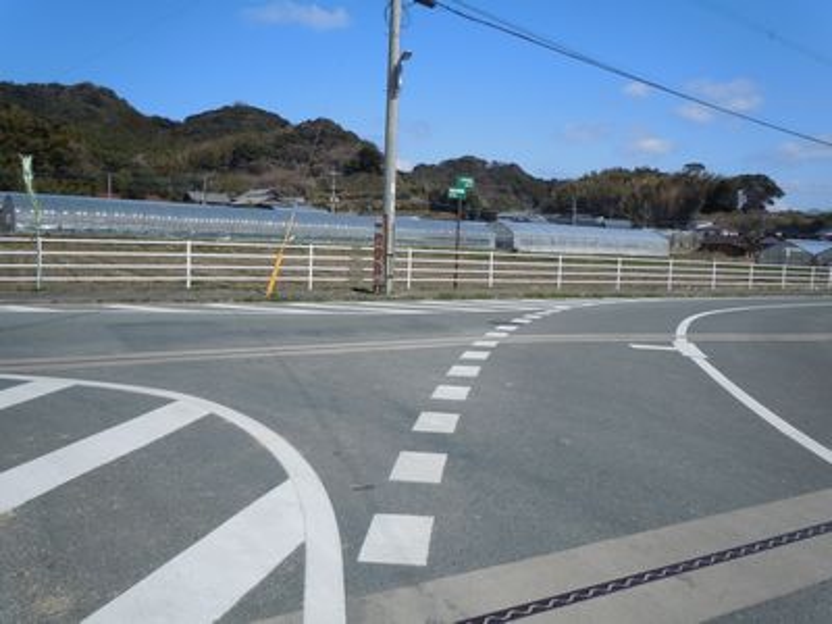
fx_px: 673
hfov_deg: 63.4
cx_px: 416
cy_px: 312
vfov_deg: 49.7
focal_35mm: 28
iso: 100
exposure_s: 1/320
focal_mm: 5
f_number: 7.4
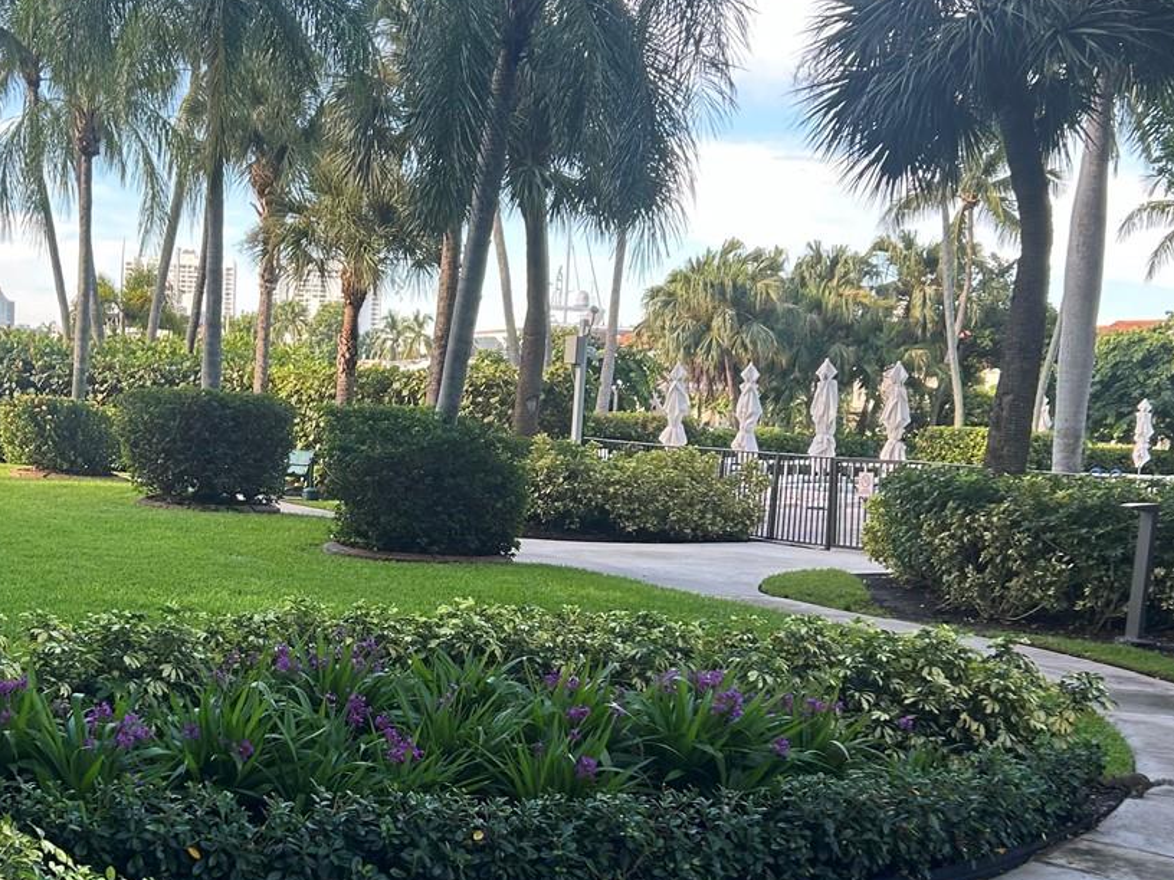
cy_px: 590
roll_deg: -3.3
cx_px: 401
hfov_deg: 37.1
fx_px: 1730
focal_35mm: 51
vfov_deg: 28.4
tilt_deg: -6.7
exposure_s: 1/304
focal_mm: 5.7
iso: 50
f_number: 1.5
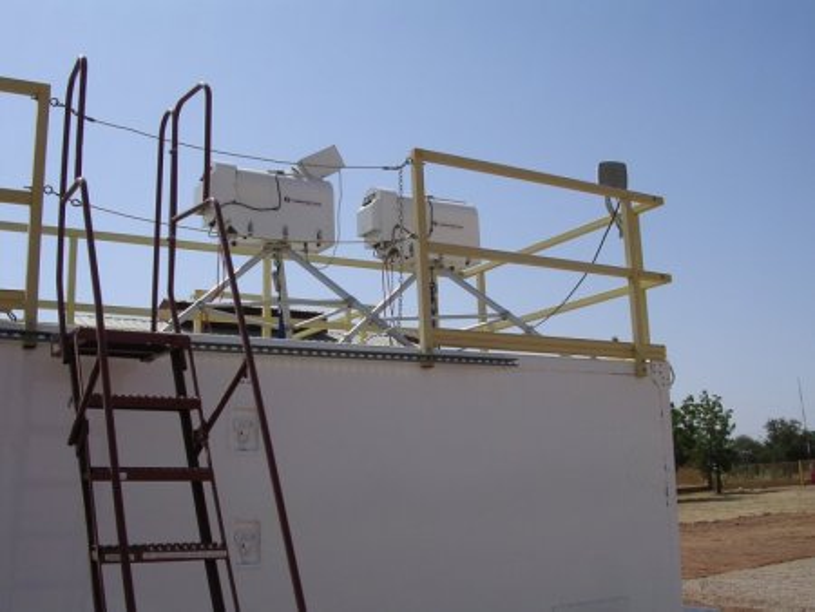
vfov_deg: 37.8
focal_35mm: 38
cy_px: 306
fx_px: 895
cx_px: 408
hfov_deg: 49.0
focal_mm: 5.8
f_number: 5.6
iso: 100
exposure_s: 1/590
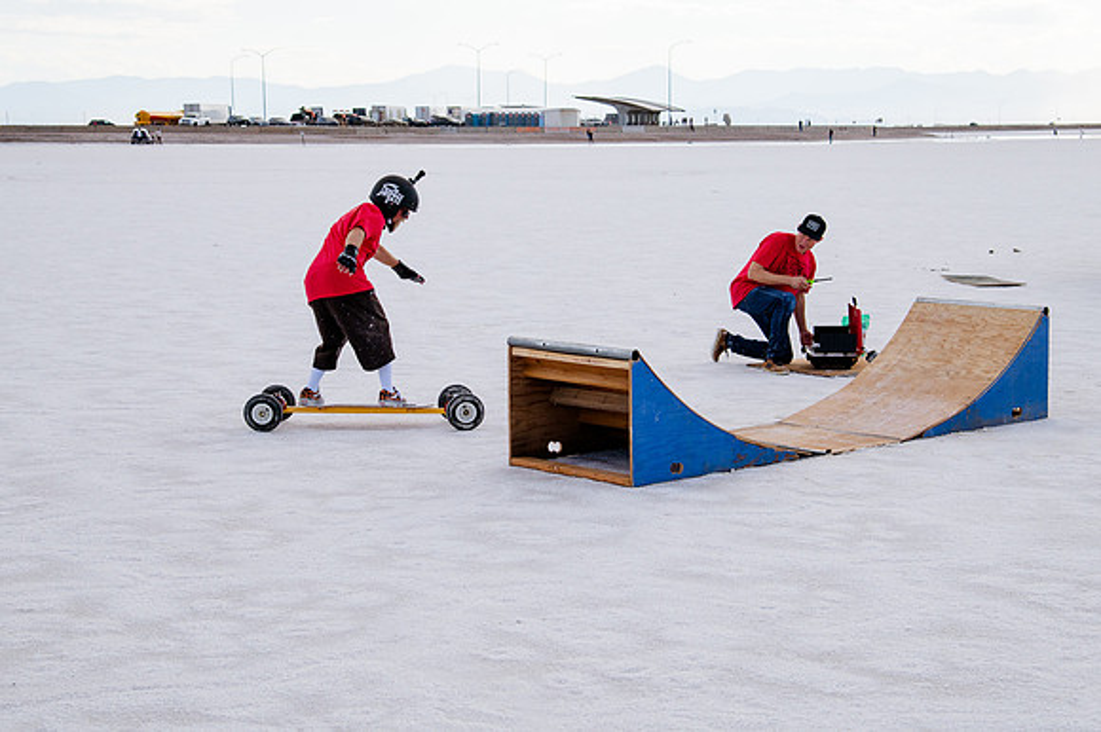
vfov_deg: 21.0
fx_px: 1971
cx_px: 550
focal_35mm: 64
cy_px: 301
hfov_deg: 31.2
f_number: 5.6
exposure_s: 1/2500
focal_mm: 50
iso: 400
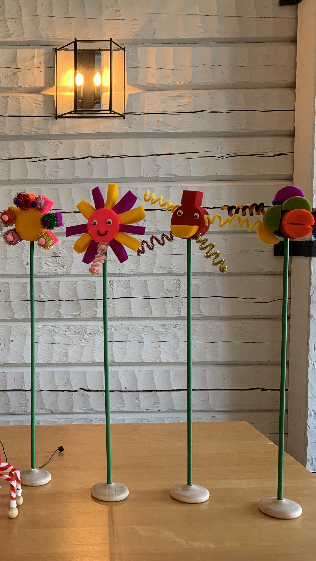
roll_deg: +1.9
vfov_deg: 49.4
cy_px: 300
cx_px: 23
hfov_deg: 27.8
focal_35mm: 41
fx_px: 611
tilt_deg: -6.3
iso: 80
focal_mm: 4.25
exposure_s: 1/50
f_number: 1.8
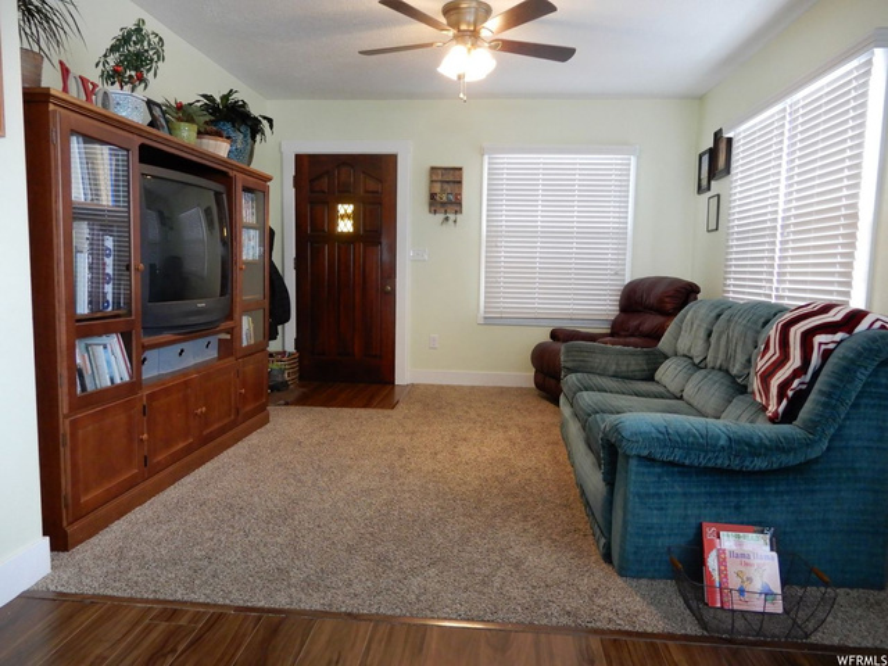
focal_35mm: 24
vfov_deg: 56.8
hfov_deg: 71.6
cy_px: 333
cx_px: 444
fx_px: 616
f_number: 3.4
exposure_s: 1/15
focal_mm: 4.3
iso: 400
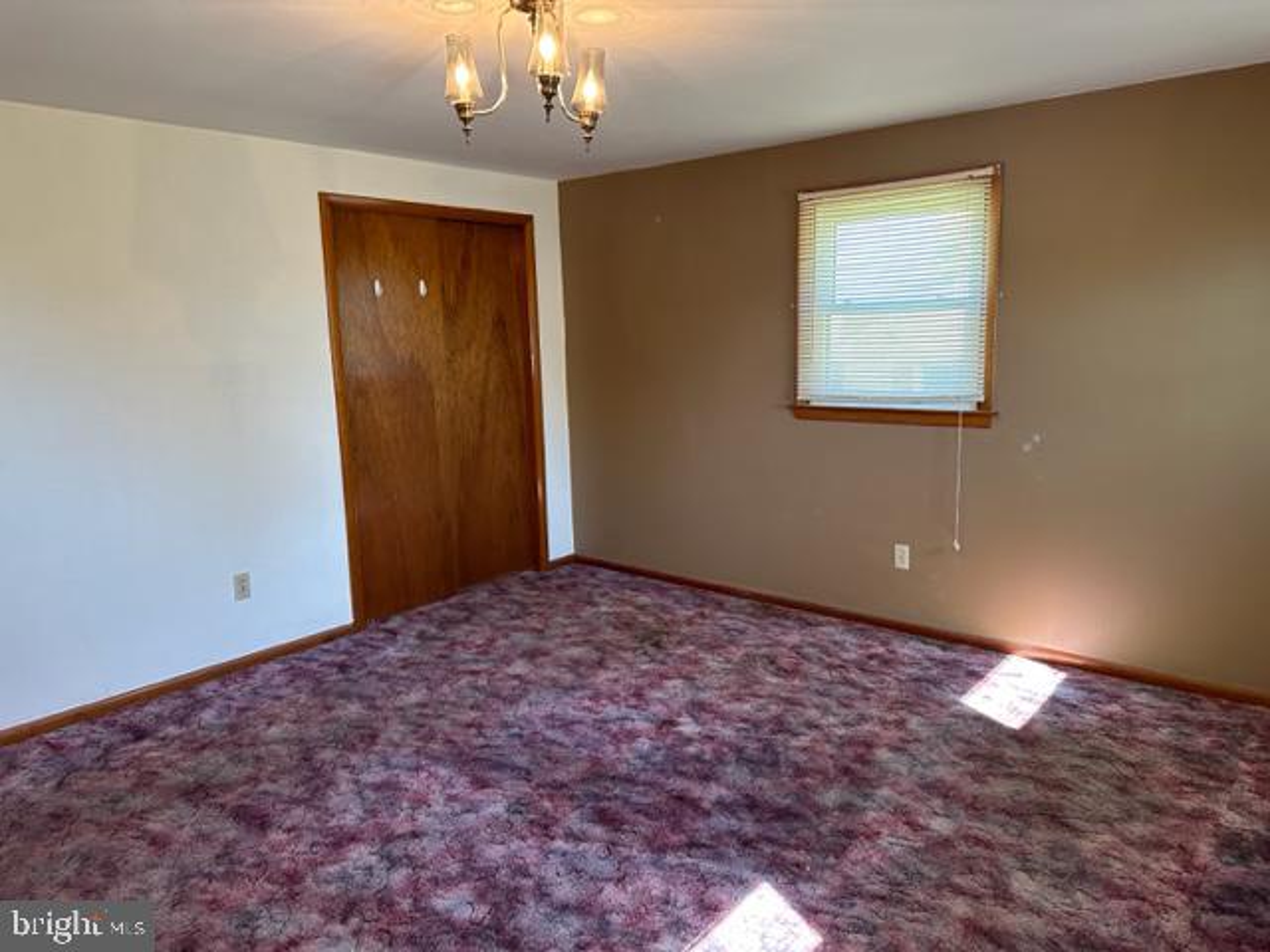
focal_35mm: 24
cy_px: 476
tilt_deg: -9.2
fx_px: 881
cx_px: 635
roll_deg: +1.6
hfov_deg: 71.6
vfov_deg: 56.8
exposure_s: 1/60
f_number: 1.78
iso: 200
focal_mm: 6.86
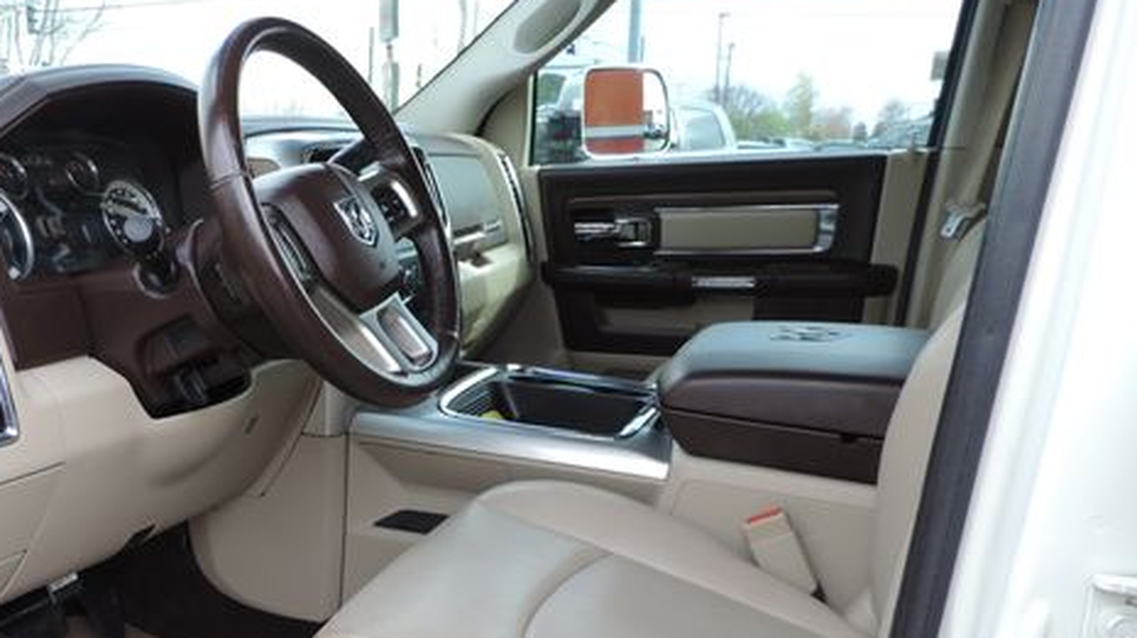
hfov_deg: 54.4
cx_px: 399
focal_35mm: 36
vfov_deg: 32.2
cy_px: 477
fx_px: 1085
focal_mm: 4.3
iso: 80
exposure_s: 1/100
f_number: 3
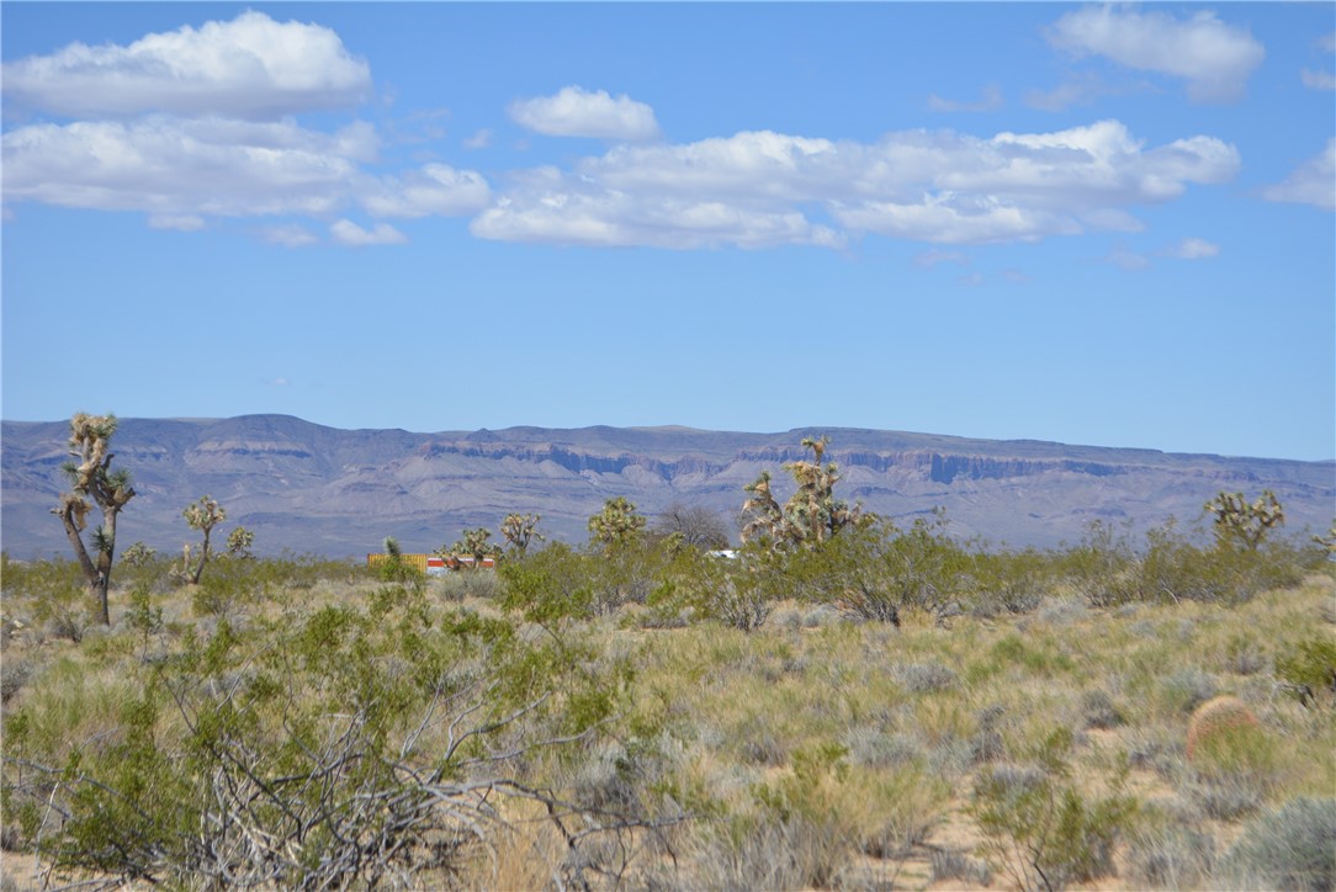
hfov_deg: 24.6
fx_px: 3063
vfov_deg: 16.6
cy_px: 446
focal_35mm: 82
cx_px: 668
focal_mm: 55
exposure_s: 1/2000
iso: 400
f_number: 7.1
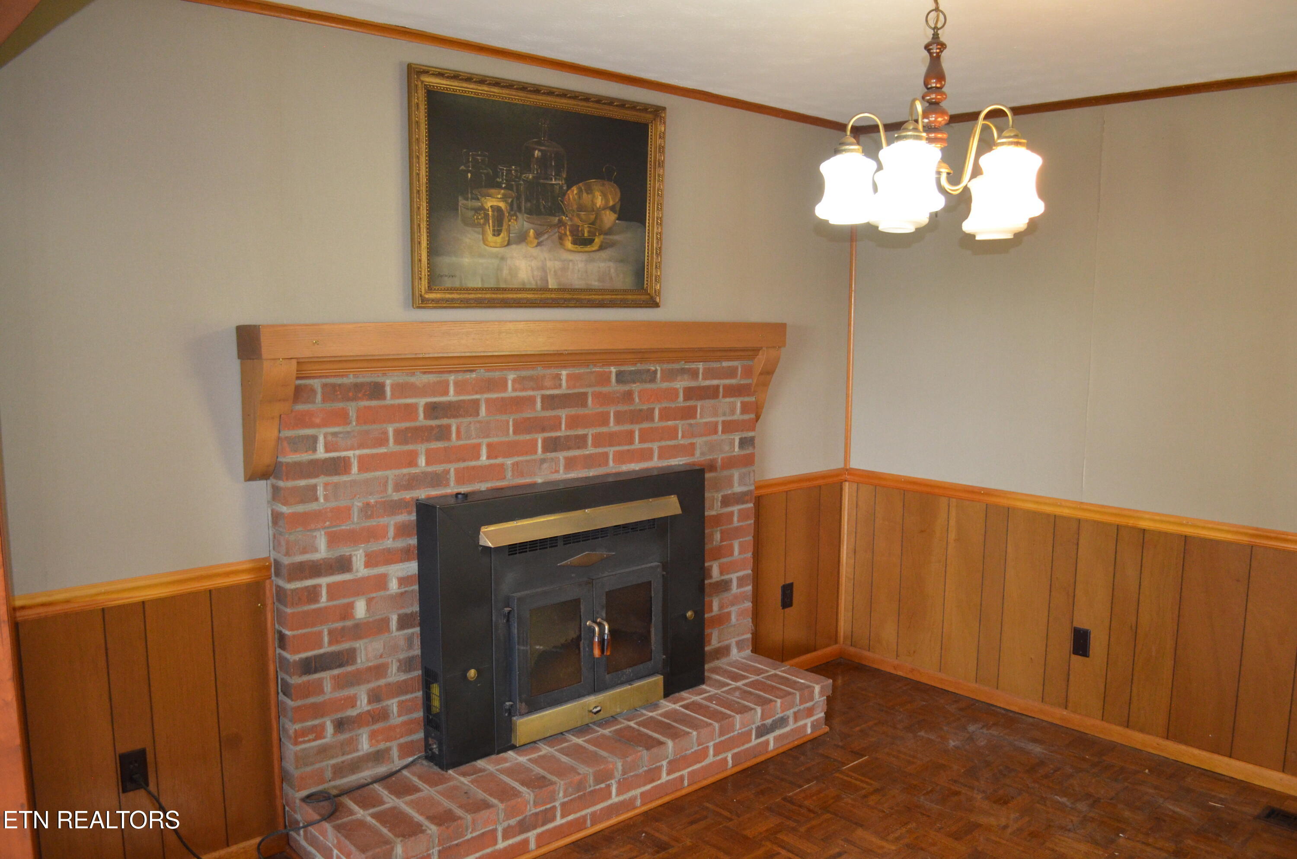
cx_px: 648
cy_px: 430
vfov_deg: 47.7
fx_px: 971
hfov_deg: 67.5
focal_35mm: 27
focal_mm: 18
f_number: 3.5
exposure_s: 1/60
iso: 1600
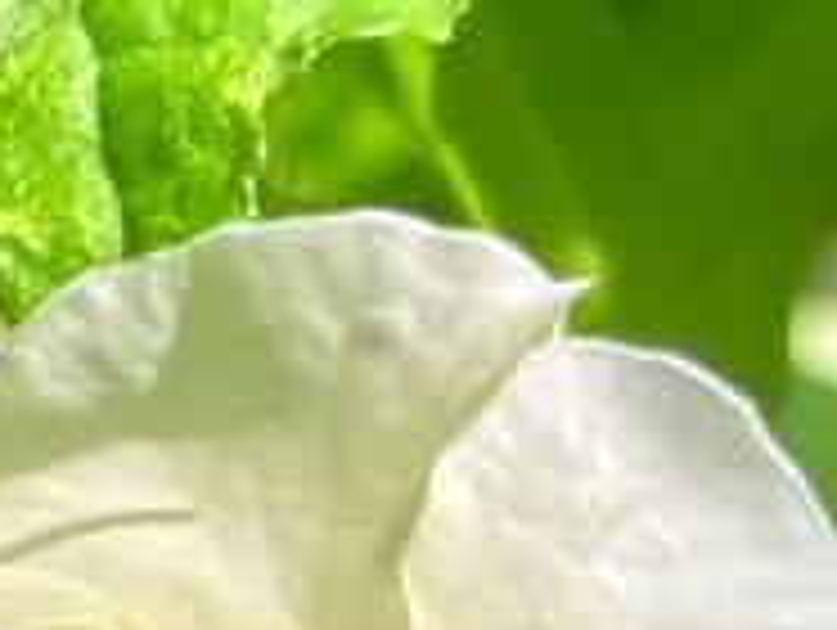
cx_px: -526
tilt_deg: -65.7
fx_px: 3462
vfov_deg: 10.2
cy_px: 756
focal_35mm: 143
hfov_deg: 12.8
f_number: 1.6
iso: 32
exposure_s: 1/1825
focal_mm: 4.2
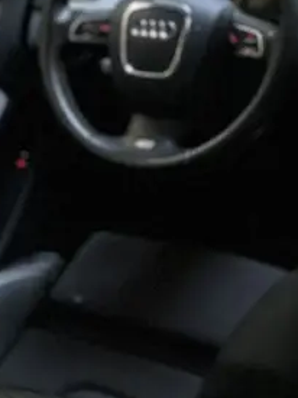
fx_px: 1172
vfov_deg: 18.8
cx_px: 78
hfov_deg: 14.4
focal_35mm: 102
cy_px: 1
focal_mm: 5.7
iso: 500
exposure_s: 1/30
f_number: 1.5
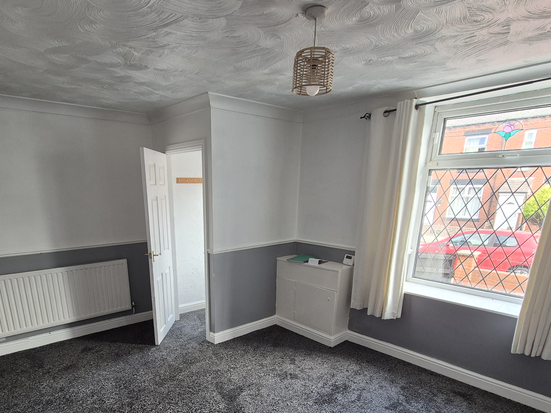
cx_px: 235
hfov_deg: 81.2
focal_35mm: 20
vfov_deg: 63.2
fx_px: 318
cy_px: 295
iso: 100
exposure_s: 1/50
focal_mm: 2.2
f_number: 2.2
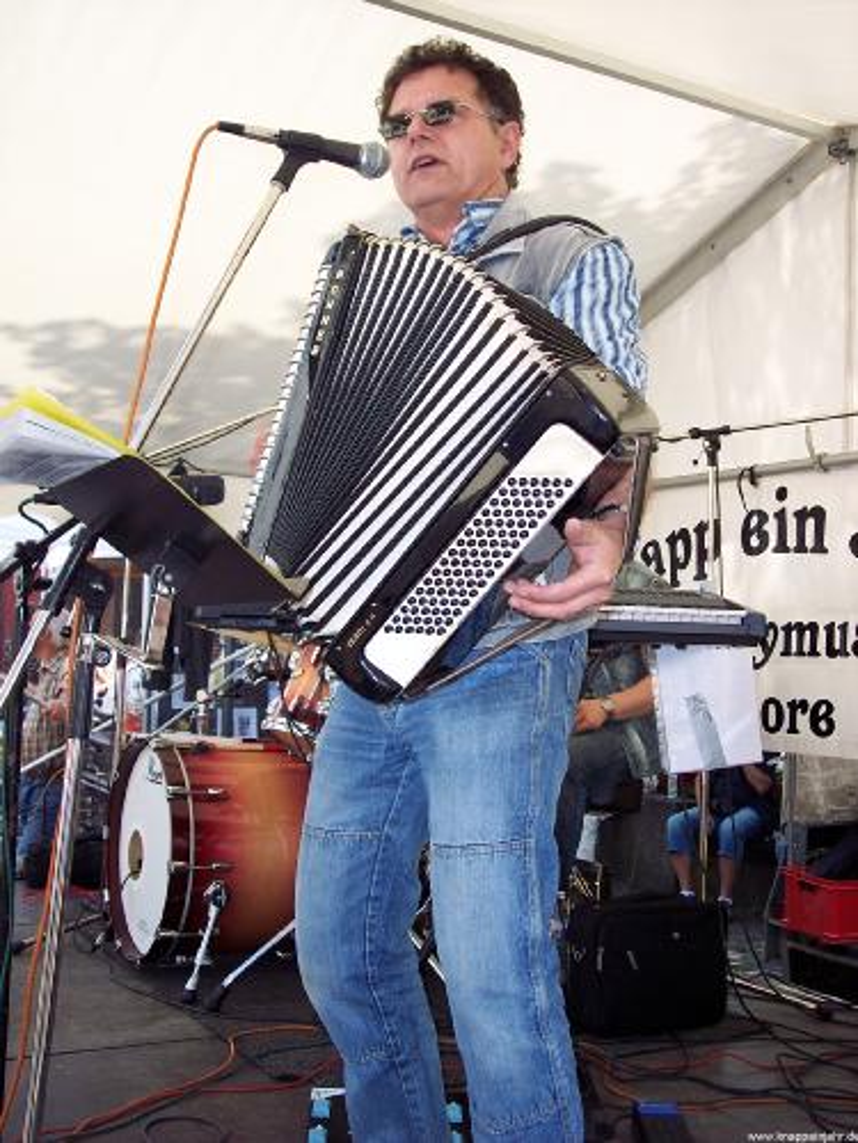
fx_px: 1289
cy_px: 572
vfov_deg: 47.9
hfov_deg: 36.8
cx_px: 429
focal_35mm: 39
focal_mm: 8
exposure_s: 1/250
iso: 100
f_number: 3.4
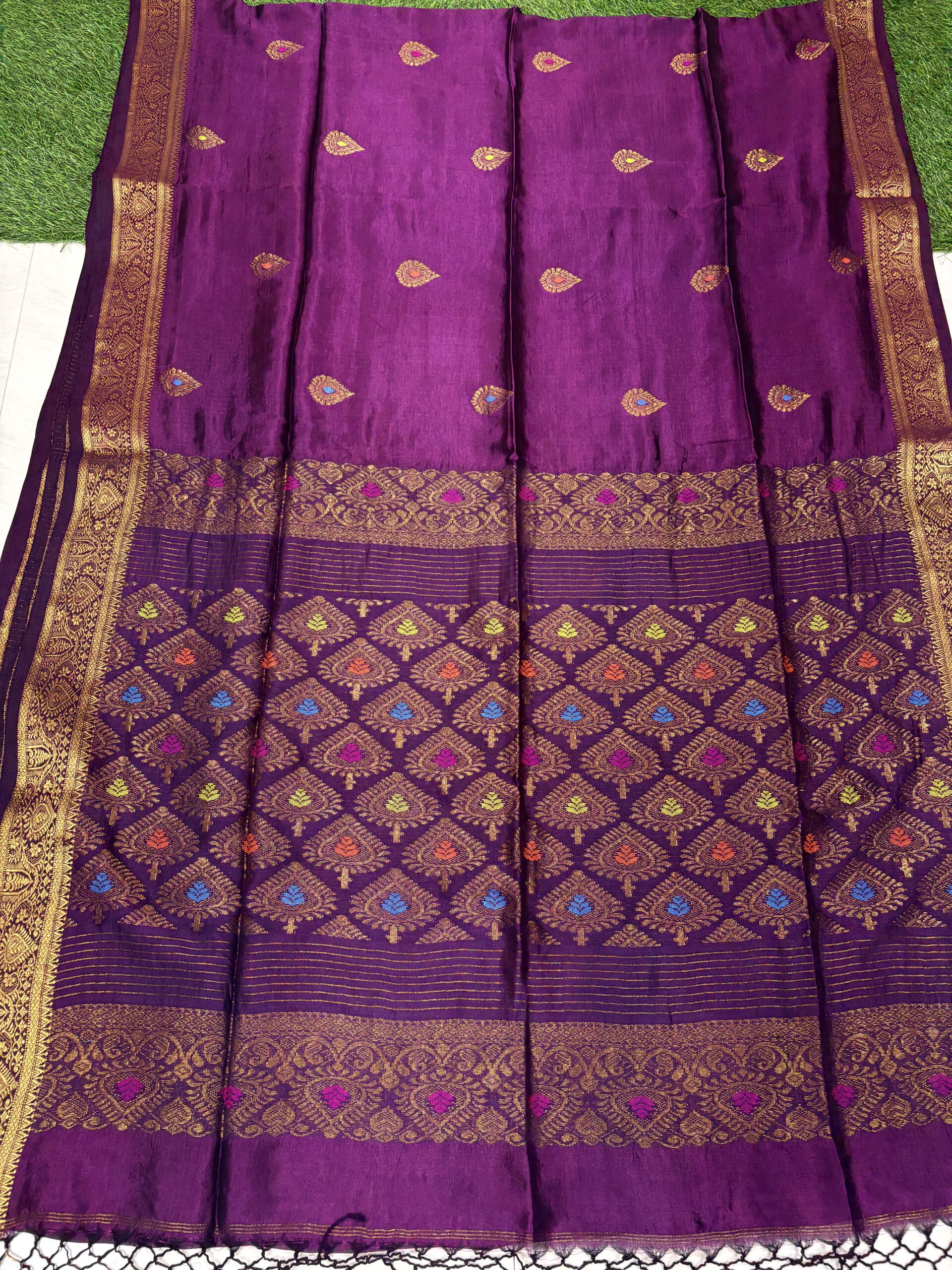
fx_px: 953
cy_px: 635
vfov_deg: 67.3
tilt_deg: -66.9
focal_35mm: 26
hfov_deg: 53.1
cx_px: 476
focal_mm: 5.96
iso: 200
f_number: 1.6
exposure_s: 1/50
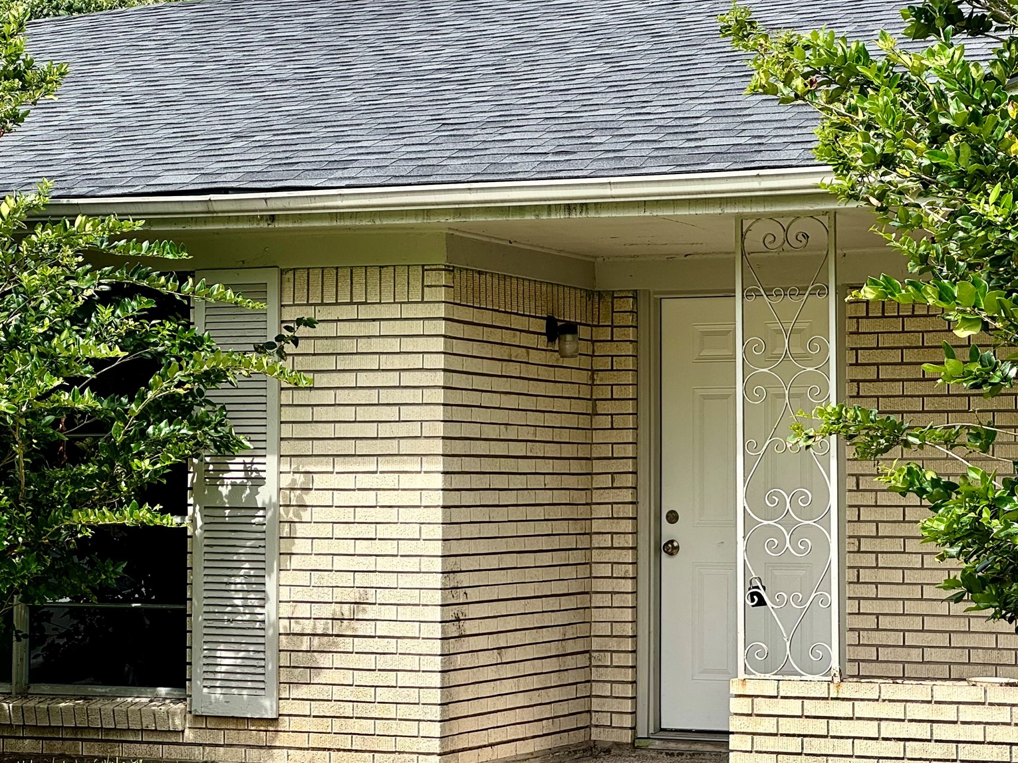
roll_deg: -0.7
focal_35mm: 103
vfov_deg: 14.4
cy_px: 462
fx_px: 3029
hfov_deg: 19.1
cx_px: 441
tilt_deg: +0.8
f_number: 2.8
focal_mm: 9
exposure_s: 1/395
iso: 25
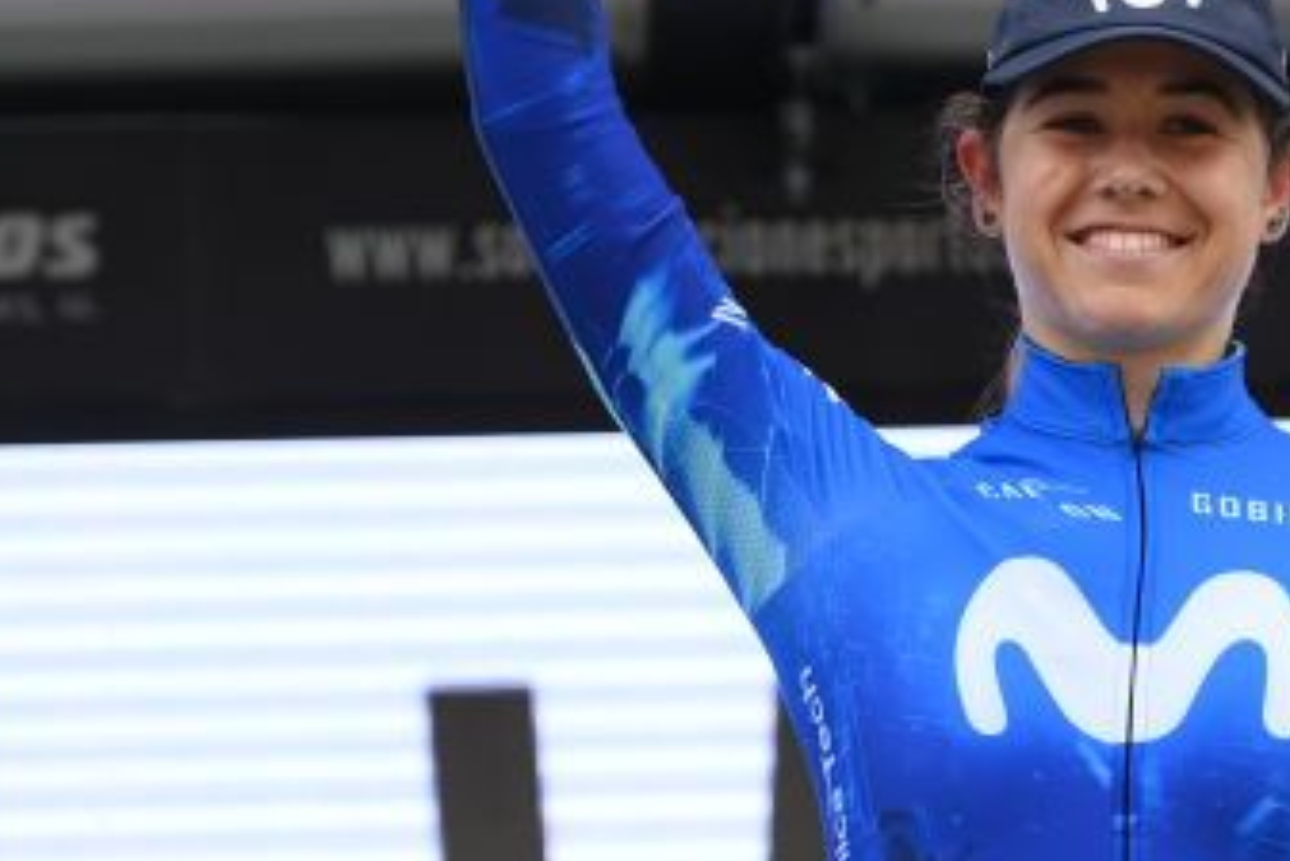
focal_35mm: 440
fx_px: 15773
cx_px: 1309
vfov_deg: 3.1
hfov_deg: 4.7
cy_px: 461
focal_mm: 145
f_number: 3.2
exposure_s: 1/500
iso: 100
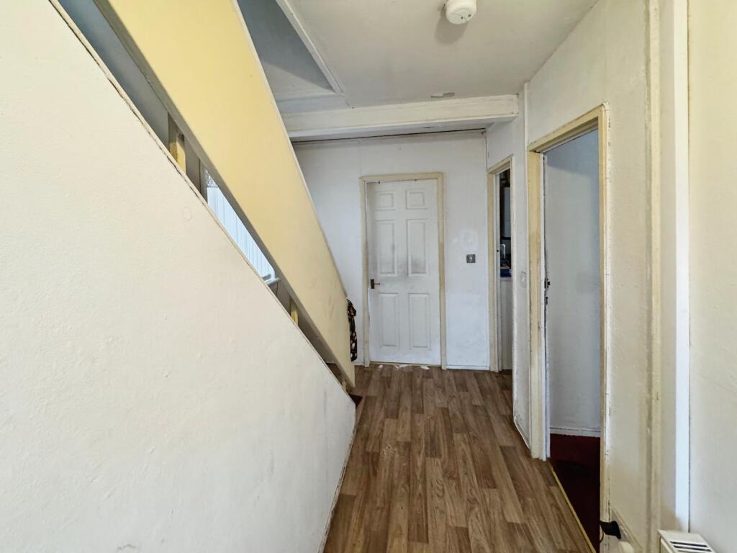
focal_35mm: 14
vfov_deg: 85.7
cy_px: 276
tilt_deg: -4.2
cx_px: 368
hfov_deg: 102.1
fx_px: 298
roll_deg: +2.4
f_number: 2.2
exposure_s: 1/99
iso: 320
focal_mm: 2.22
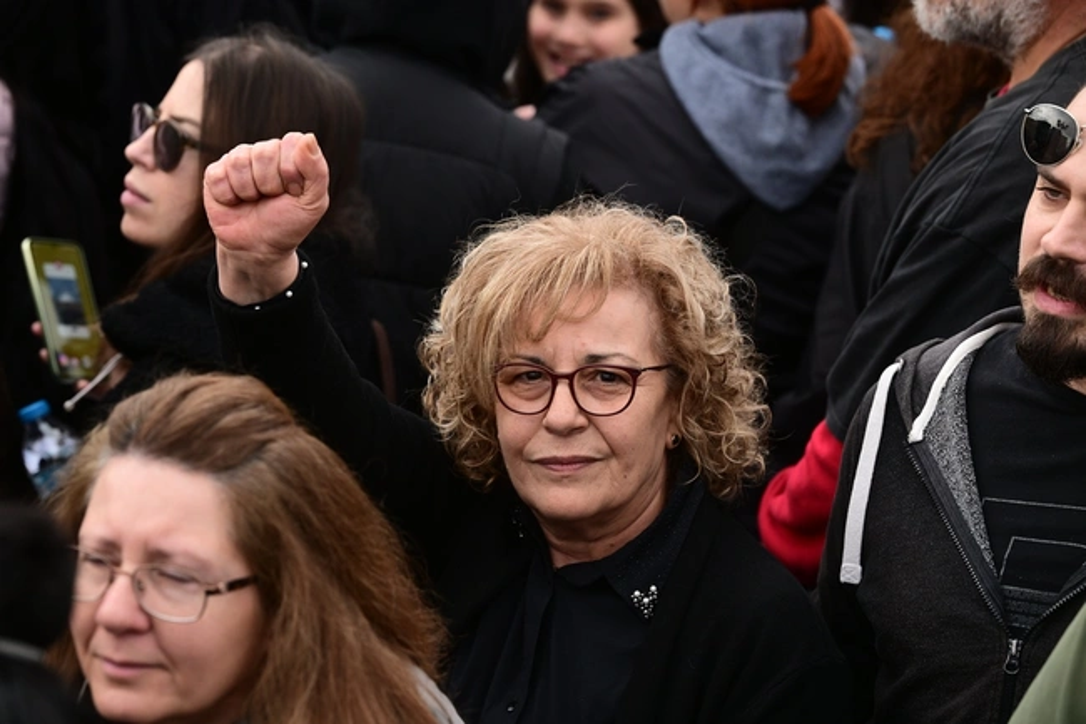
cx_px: 543
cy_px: 362
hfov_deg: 17.1
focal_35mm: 120
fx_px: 3619
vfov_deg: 11.4
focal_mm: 120
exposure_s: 1/400
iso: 400
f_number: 5
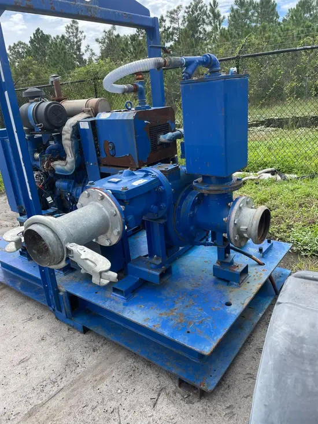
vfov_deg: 67.3
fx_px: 318
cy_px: 212
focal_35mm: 26
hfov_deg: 53.1
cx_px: 159
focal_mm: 4.2
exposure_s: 1/1366
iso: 32
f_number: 1.6
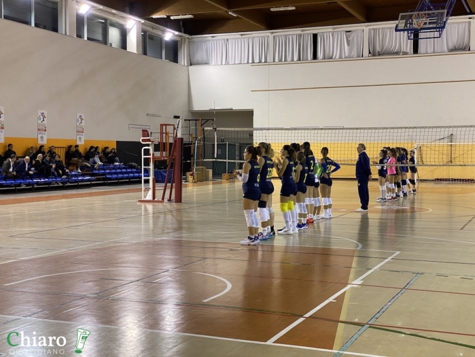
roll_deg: -0.4
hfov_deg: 36.8
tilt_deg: -2.2
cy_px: 178
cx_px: 238
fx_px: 714
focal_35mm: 52
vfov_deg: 28.0
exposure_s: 1/50
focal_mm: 6
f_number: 2
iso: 80
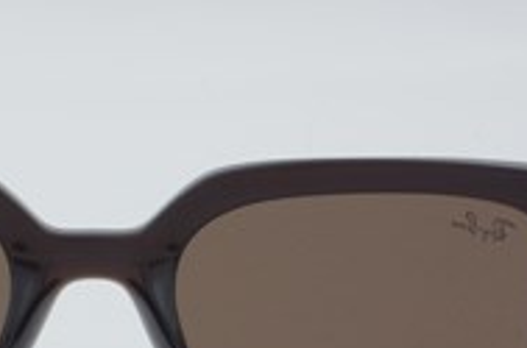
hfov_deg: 11.7
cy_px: 315
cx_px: 89
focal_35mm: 175
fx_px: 2556
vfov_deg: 7.8
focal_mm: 55
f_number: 29
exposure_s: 1/4
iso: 100
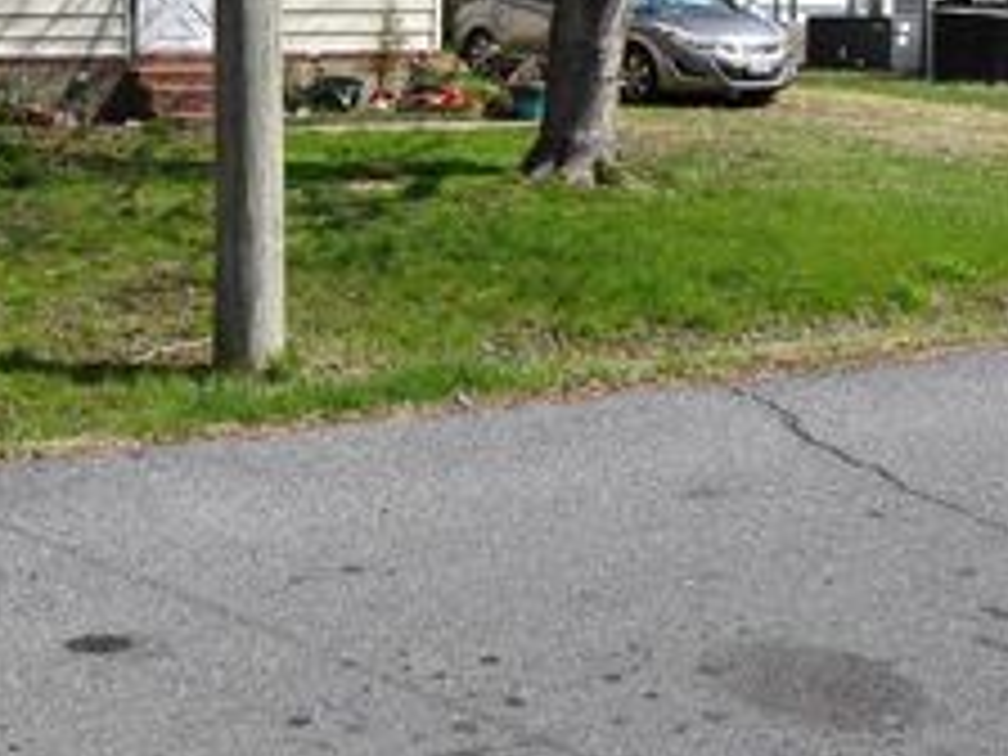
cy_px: 74
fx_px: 1689
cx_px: 198
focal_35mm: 58
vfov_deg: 24.5
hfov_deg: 32.3
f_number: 9
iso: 200
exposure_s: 1/320
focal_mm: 18
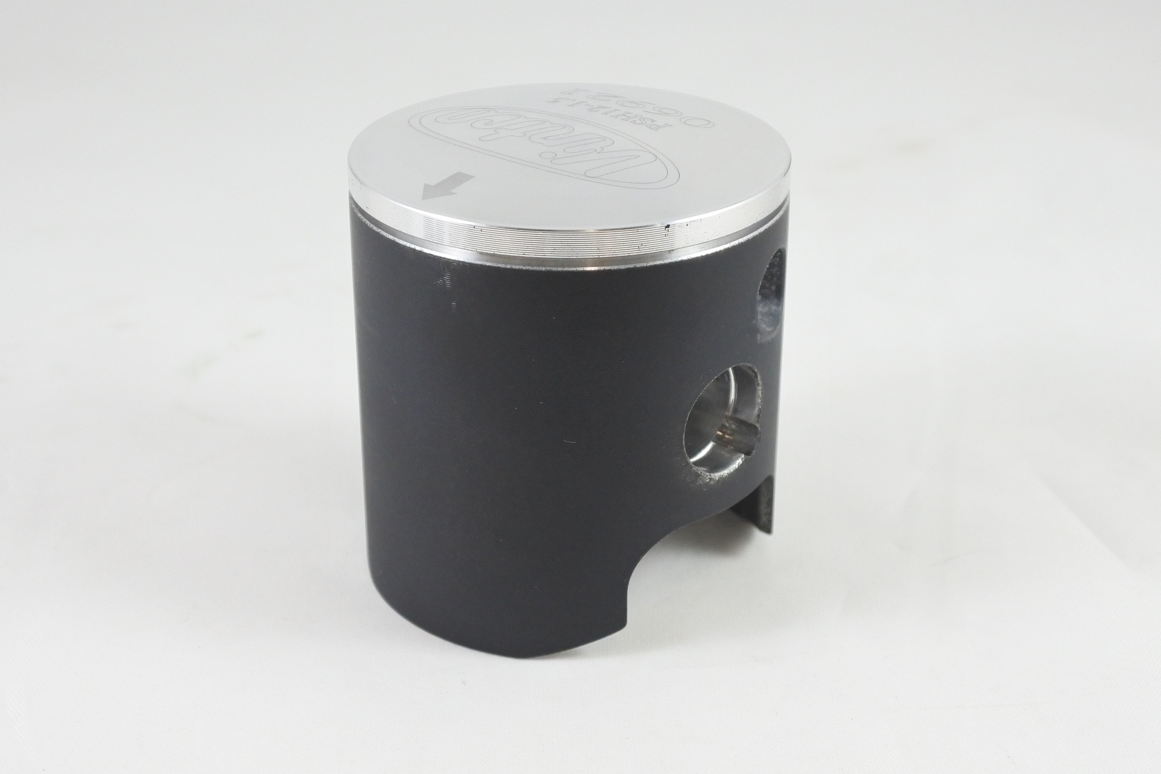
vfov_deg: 32.6
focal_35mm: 41
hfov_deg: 47.4
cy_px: 387
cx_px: 580
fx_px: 1322
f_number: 4.2
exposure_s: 1/125
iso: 560
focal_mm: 15.3
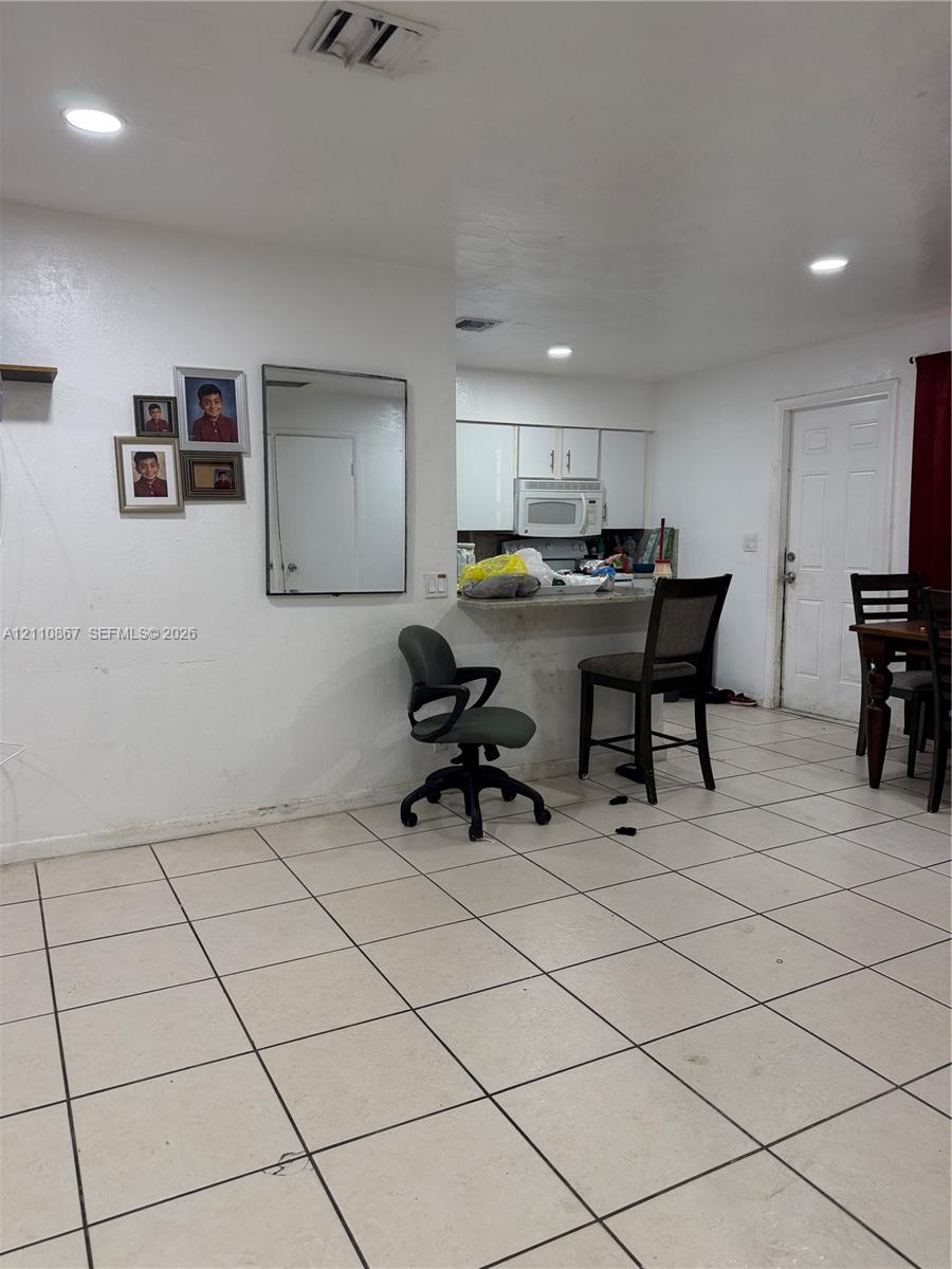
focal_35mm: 24
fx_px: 880
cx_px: 476
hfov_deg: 56.8
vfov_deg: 71.6
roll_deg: +0.2
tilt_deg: -7.2
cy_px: 634
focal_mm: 6.76
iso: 200
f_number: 1.78
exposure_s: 1/126
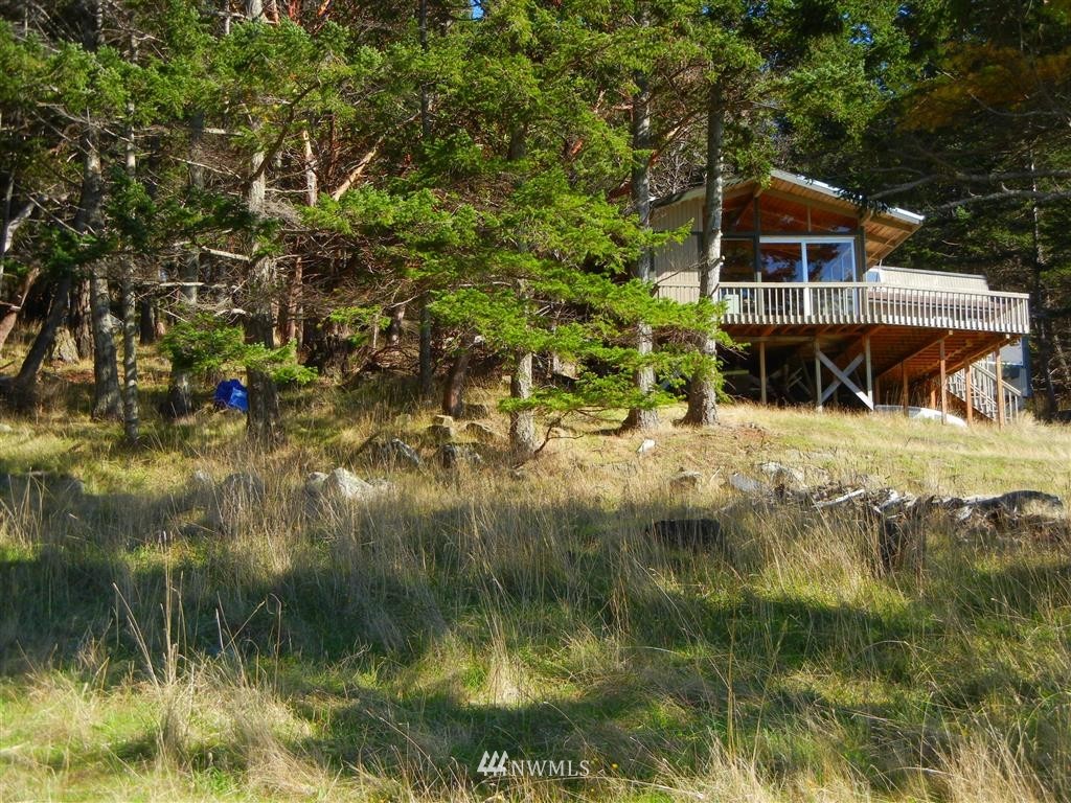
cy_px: 402
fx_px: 1609
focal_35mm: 52
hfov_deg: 36.8
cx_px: 536
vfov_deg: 28.0
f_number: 3.9
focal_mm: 9.3
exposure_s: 1/518
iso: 160
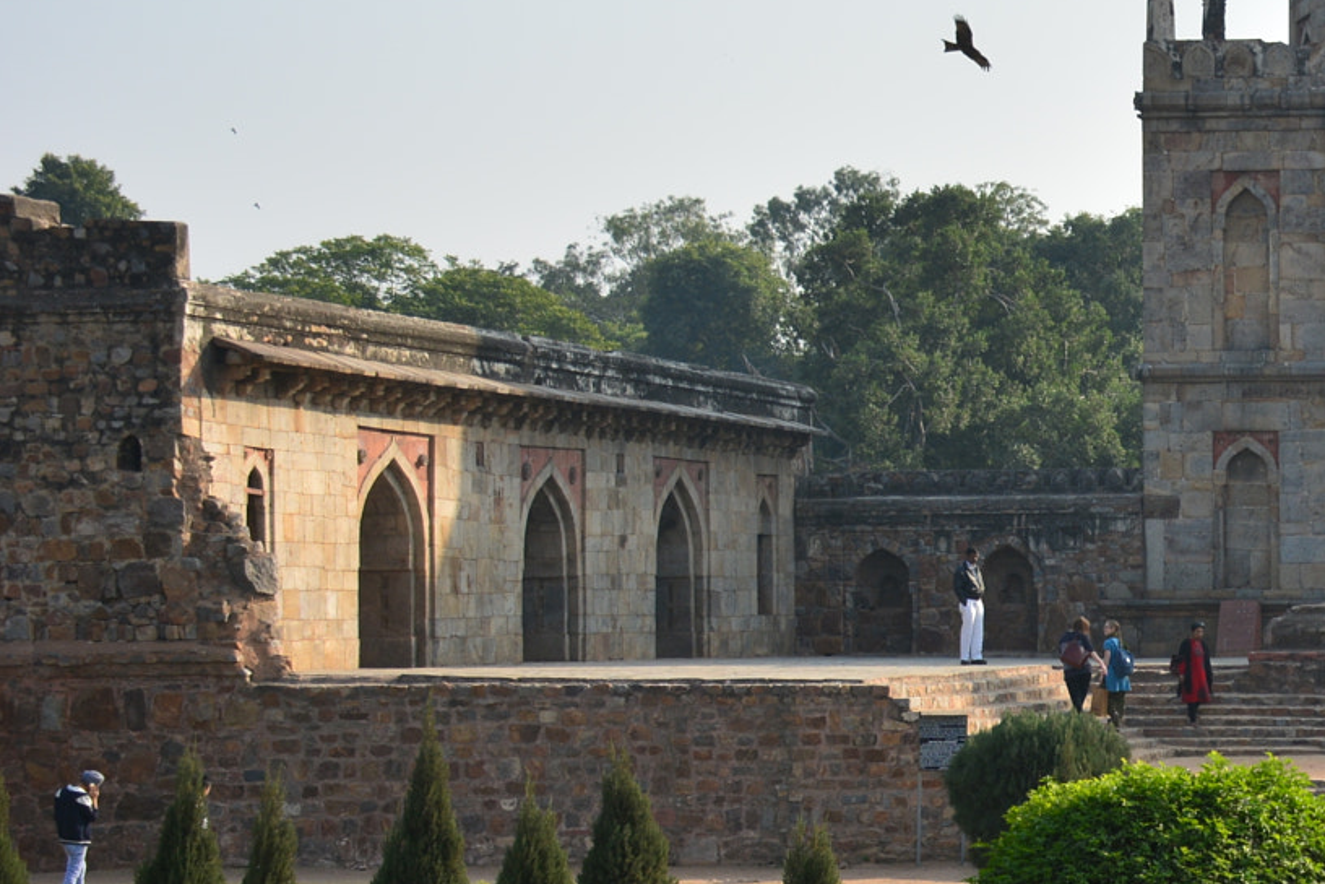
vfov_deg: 12.1
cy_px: 539
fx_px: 4159
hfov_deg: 17.2
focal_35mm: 113
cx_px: 1650
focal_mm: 30
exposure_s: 1/320
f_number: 7.1
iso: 100
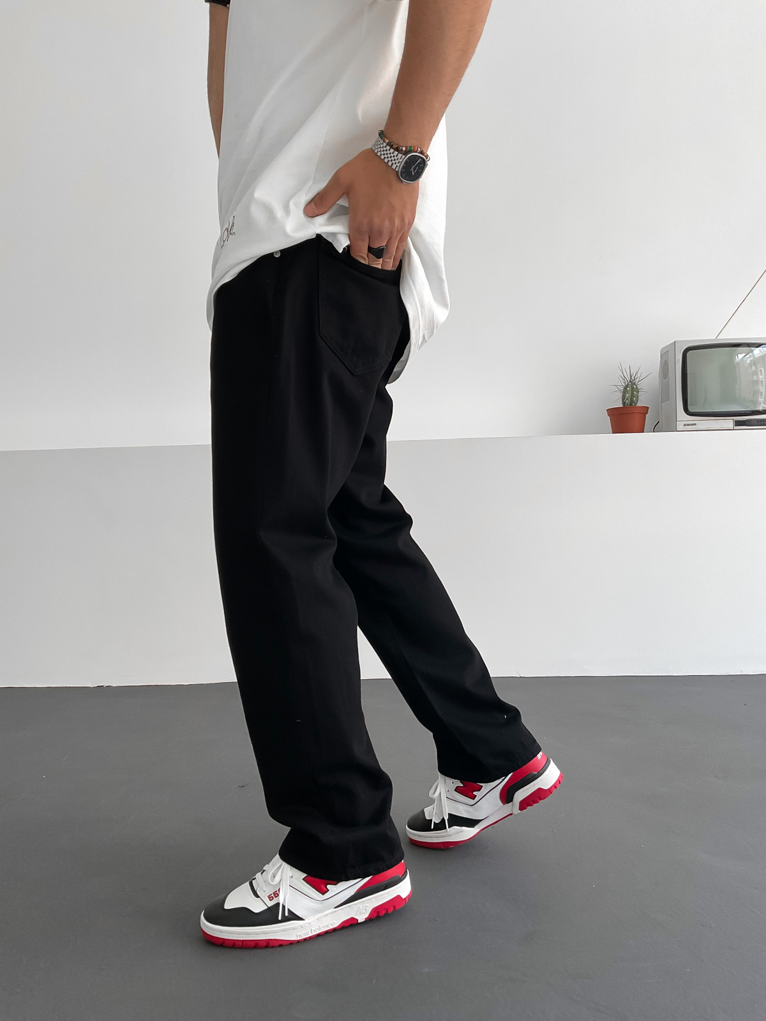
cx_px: 383
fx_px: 856
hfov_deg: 48.2
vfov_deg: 61.7
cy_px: 510
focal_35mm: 29
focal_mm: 3
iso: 40
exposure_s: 1/120
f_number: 1.8
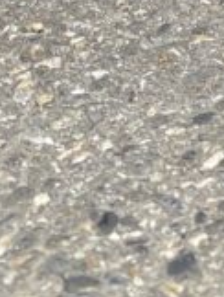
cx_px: 393
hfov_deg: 8.7
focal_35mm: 164
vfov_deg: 9.9
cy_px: -515
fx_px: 1411
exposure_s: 1/3846
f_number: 1.8
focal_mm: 4.25
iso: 32
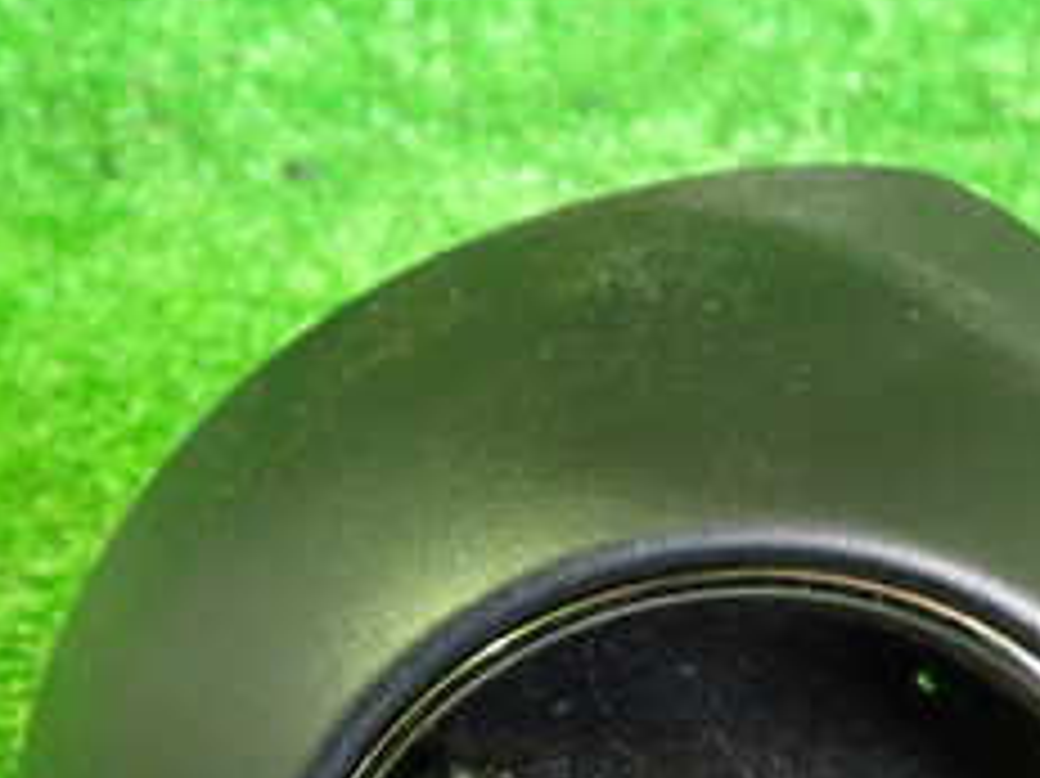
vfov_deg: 18.2
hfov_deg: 24.8
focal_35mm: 78
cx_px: 756
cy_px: 868
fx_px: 2342
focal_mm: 5.4
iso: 1000
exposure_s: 1/30
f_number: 2.3
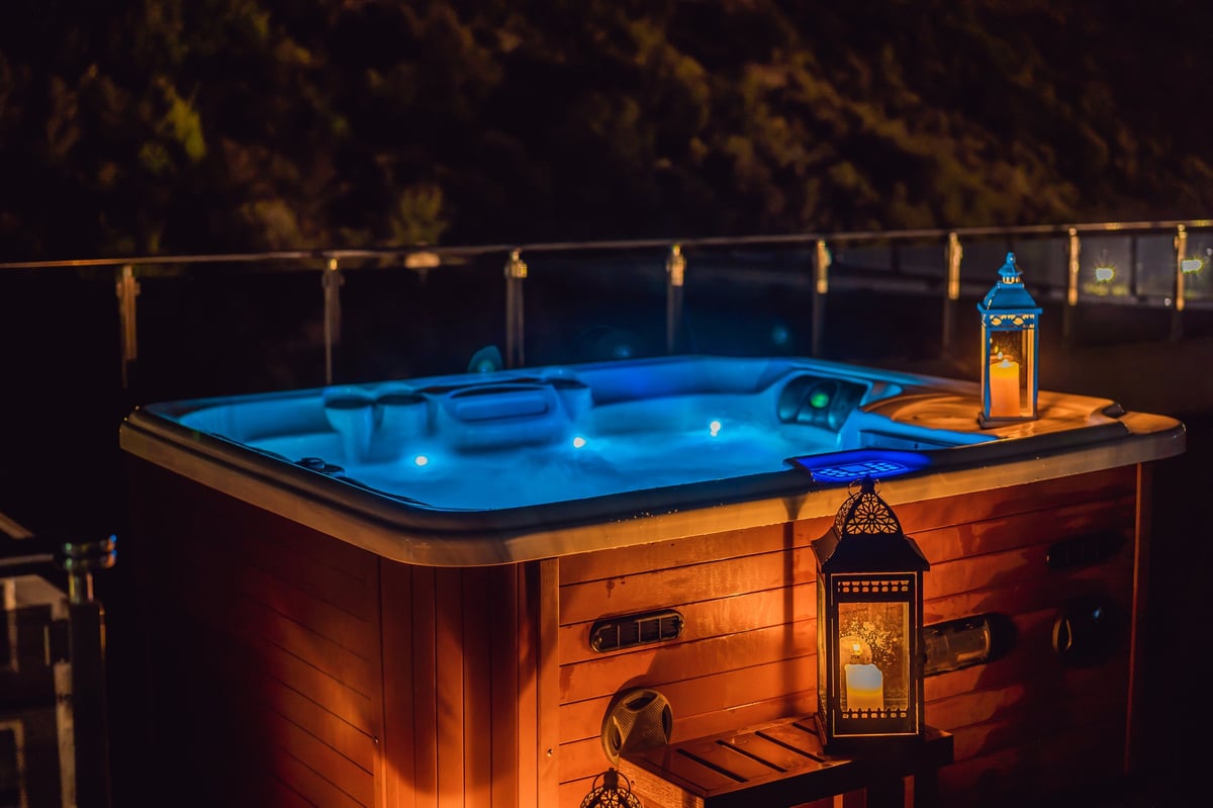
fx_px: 1852
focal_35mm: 55
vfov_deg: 24.6
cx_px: 606
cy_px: 404
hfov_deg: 36.3
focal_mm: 55
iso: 100
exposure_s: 1/1.25
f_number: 2.5
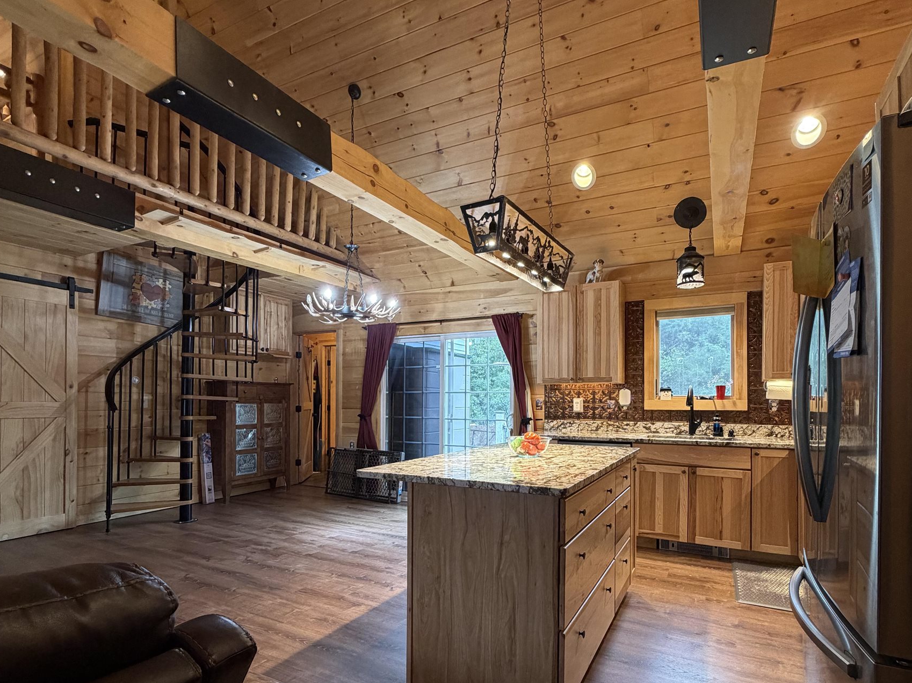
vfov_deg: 68.1
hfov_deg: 84.7
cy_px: 402
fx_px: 501
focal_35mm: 19
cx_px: 459
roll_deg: -0.5
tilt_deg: +0.3
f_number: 2.2
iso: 200
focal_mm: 2.22
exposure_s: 1/60
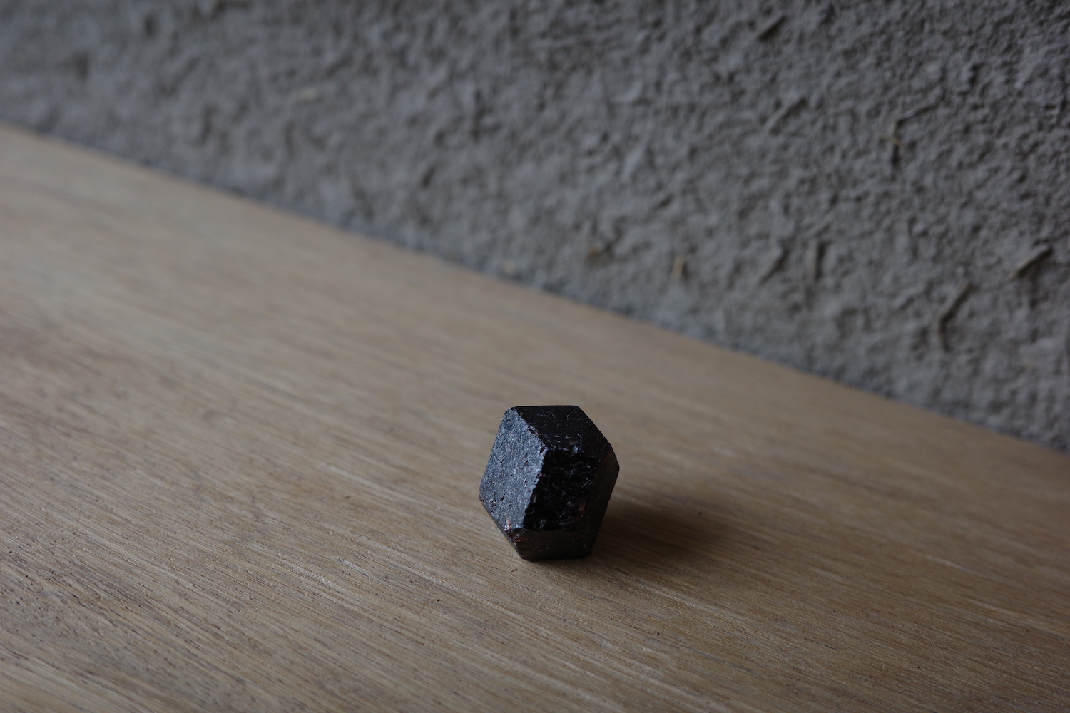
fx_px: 1189
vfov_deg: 33.4
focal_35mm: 40
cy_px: 356
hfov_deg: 48.5
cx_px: 535
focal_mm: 26
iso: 200
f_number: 2.8
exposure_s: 1/125
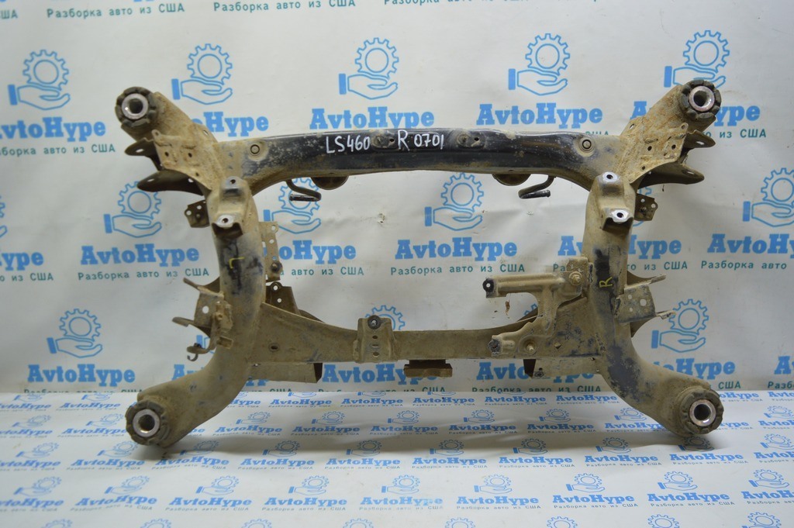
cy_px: 264
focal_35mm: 30
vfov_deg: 43.5
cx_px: 397
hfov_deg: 62.0
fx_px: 661
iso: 400
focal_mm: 20
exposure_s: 1/60
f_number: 3.8
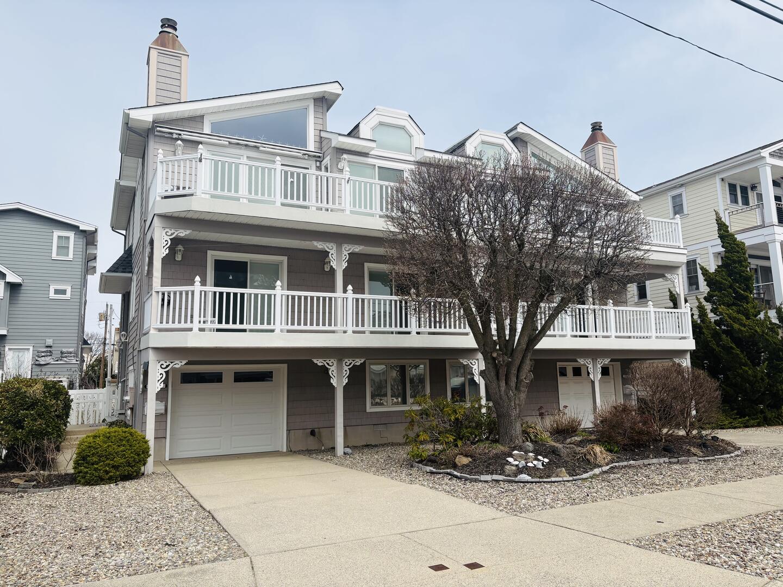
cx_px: 392
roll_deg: +2.3
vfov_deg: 53.1
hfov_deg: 67.3
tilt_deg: +9.8
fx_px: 588
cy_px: 294
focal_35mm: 26
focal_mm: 5.96
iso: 50
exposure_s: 1/3831
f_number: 1.6
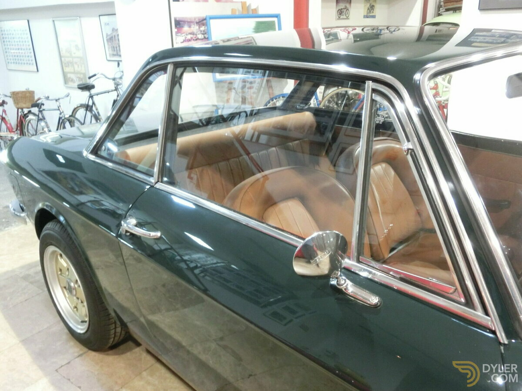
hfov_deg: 60.0
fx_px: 452
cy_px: 196
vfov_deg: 46.8
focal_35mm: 30
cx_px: 261
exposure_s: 1/6
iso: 800
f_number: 3.5
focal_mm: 5.36
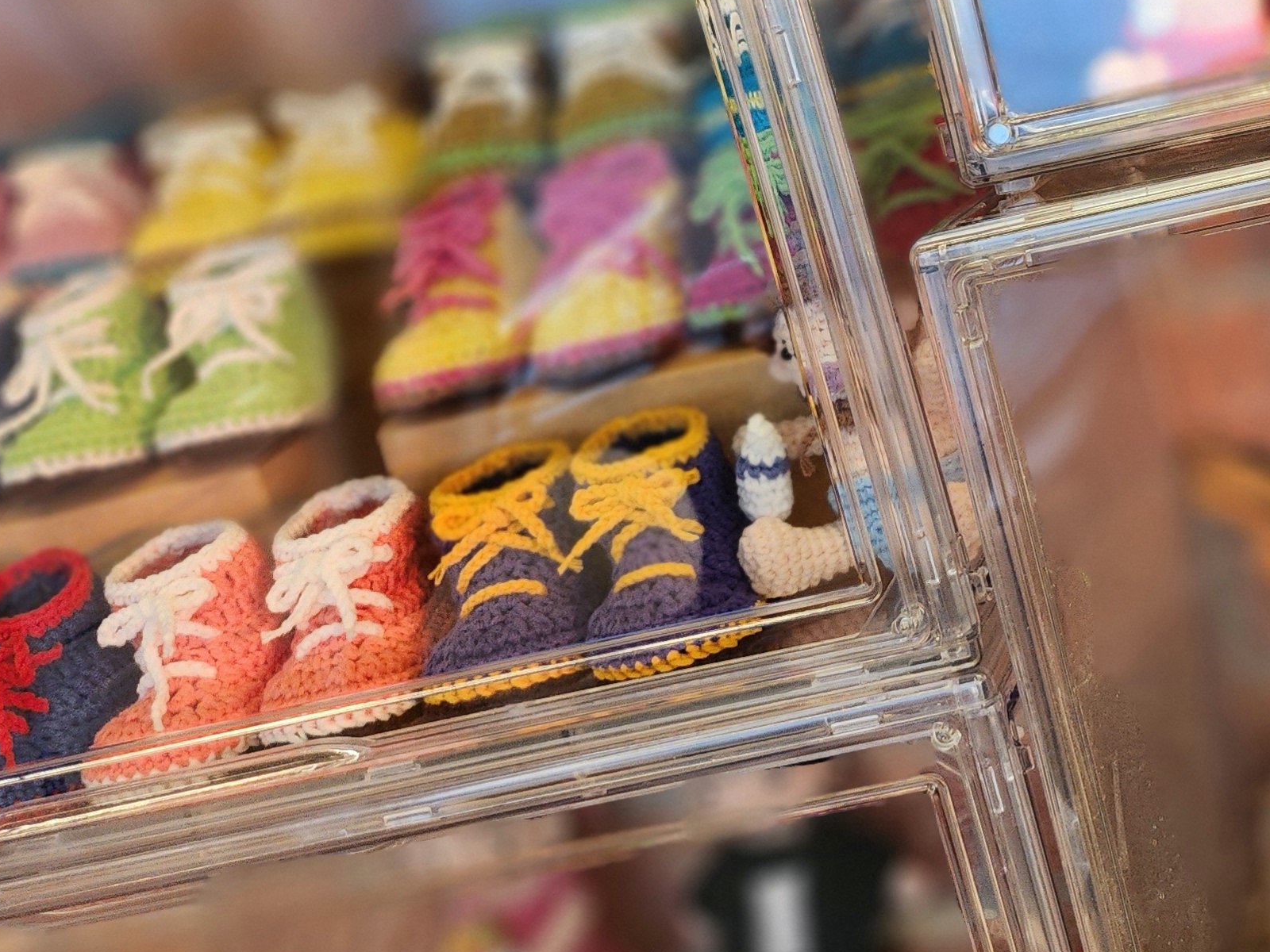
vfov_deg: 24.0
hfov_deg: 29.5
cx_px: 1334
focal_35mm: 60
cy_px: 178
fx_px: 2201
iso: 160
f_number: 1.8
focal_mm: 5
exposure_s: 1/120
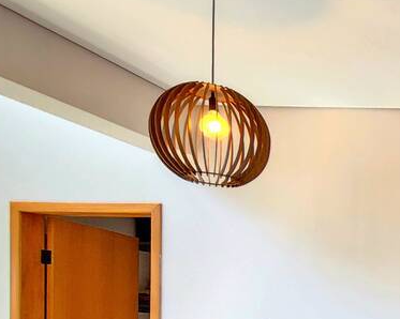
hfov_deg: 24.7
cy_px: 348
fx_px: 580
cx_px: 656
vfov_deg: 28.2
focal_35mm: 49
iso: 250
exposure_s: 1/60.2
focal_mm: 2.2
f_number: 2.2
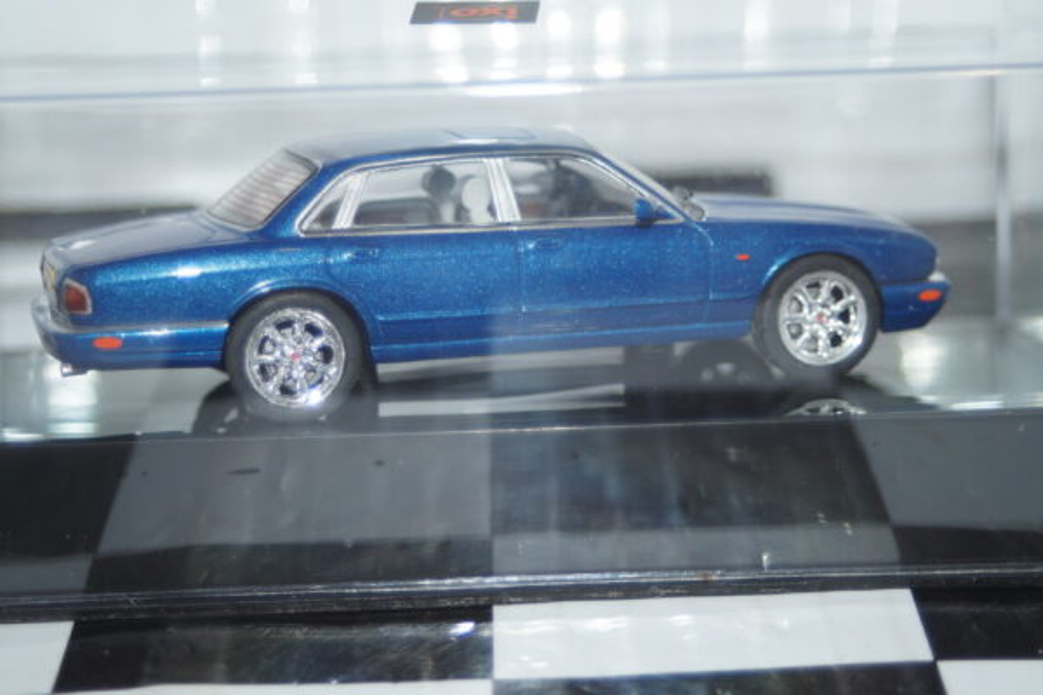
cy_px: 348
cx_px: 522
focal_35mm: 90
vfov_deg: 15.2
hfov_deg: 22.6
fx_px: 2607
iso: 250
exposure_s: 1/60
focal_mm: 60
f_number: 5.6
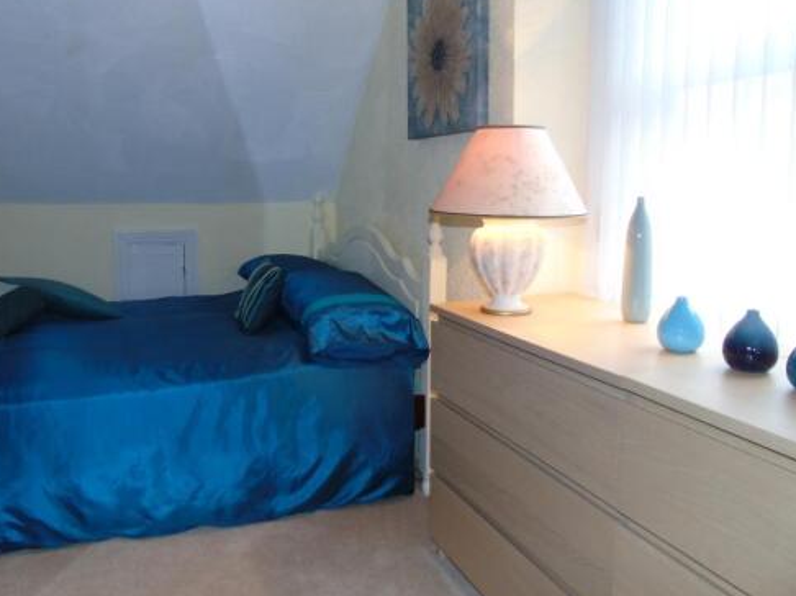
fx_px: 690
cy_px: 260
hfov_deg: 59.7
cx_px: 335
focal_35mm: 30
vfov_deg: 46.7
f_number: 3.4
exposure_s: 1/30
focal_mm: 4.4
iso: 200
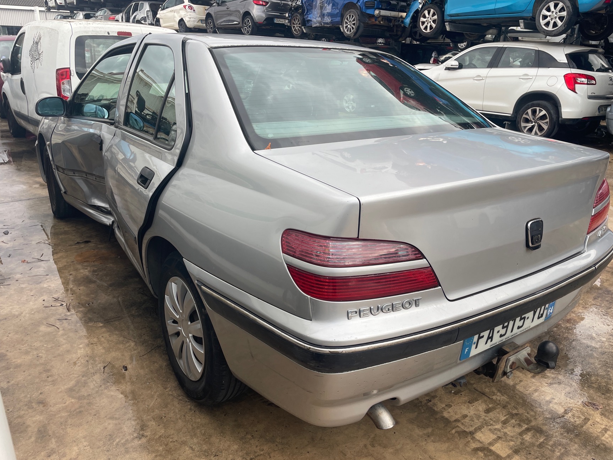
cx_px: 308
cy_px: 230
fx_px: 478
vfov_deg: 51.4
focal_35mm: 27
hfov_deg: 65.3
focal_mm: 4.2
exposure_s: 1/438
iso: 32
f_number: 1.6
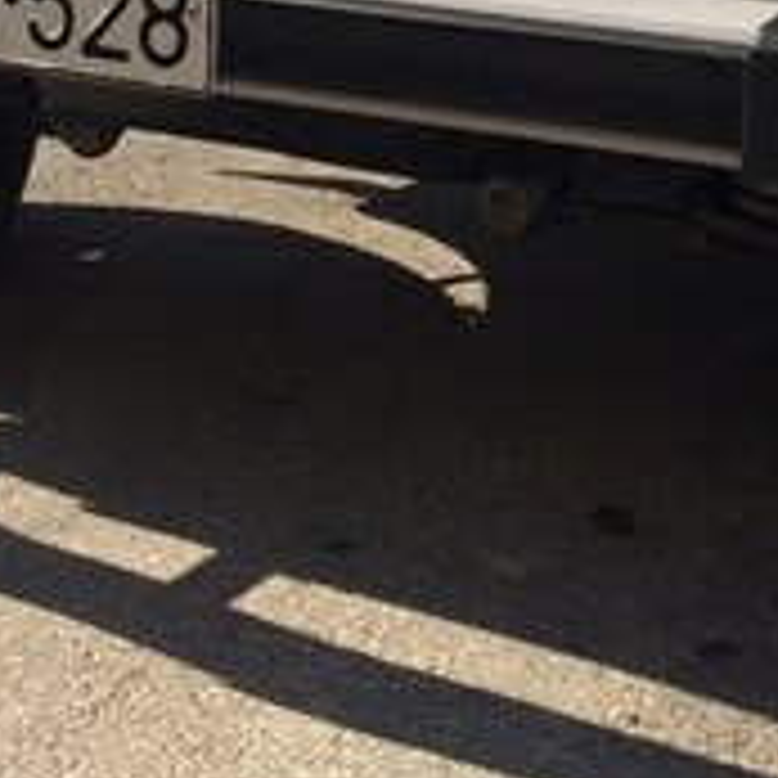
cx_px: 643
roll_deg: -1.8
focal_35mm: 98
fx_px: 2492
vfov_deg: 16.8
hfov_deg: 17.6
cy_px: -209
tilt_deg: -14.5
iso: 32
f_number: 2.2
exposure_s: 1/2160
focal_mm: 4.15
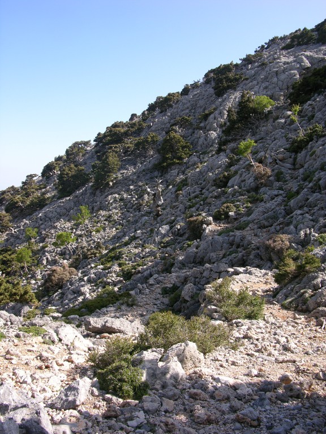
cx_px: 163
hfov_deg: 40.7
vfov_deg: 52.6
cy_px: 217
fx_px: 439
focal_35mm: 35
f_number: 5
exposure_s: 1/166
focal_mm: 8.9
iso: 50
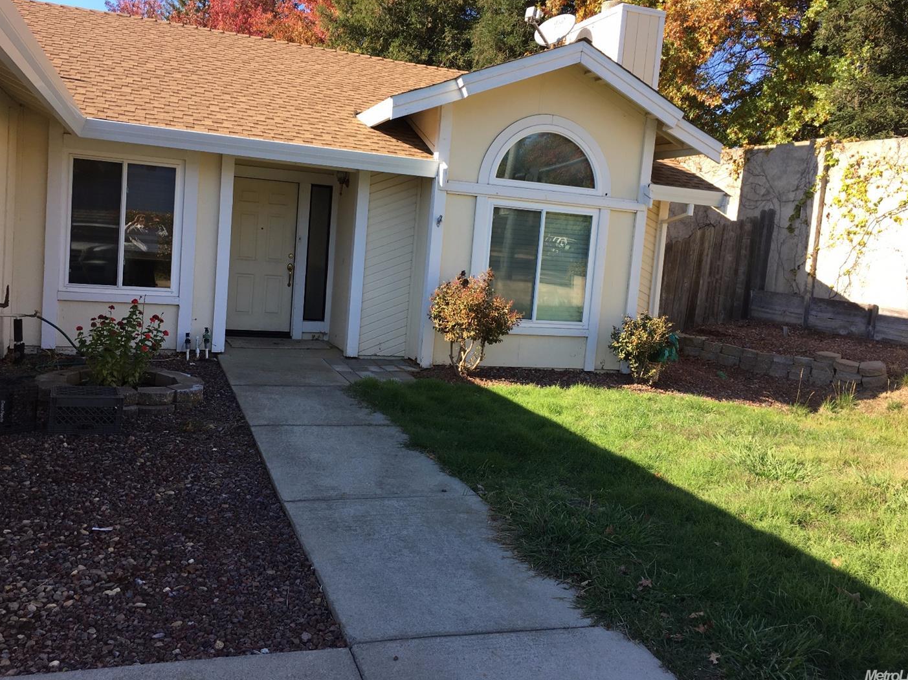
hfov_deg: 58.4
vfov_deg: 45.4
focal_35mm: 31
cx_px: 444
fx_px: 813
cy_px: 319
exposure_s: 1/472
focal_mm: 4.15
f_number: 2.2
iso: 25
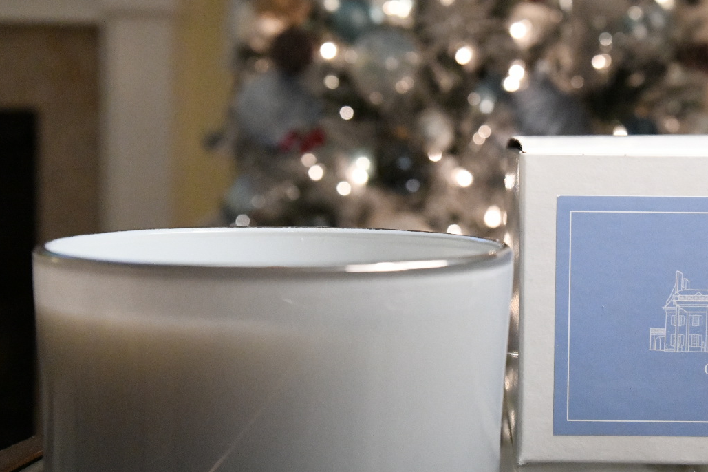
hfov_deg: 31.6
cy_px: 207
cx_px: 482
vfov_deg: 21.6
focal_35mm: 63
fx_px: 1239
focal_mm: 40
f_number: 5.6
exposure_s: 1/125
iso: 12800
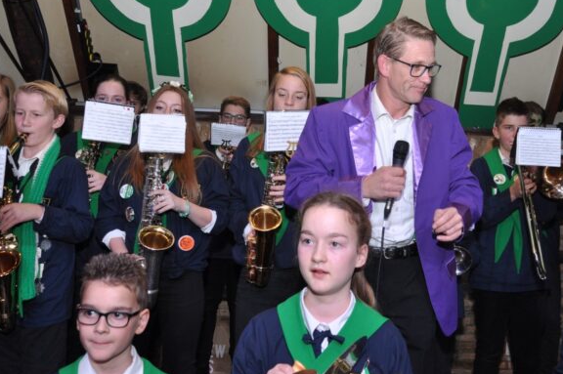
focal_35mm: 44
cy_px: 142
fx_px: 688
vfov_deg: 30.3
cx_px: 354
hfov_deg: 44.2
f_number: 5
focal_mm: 22
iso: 400
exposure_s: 1/60
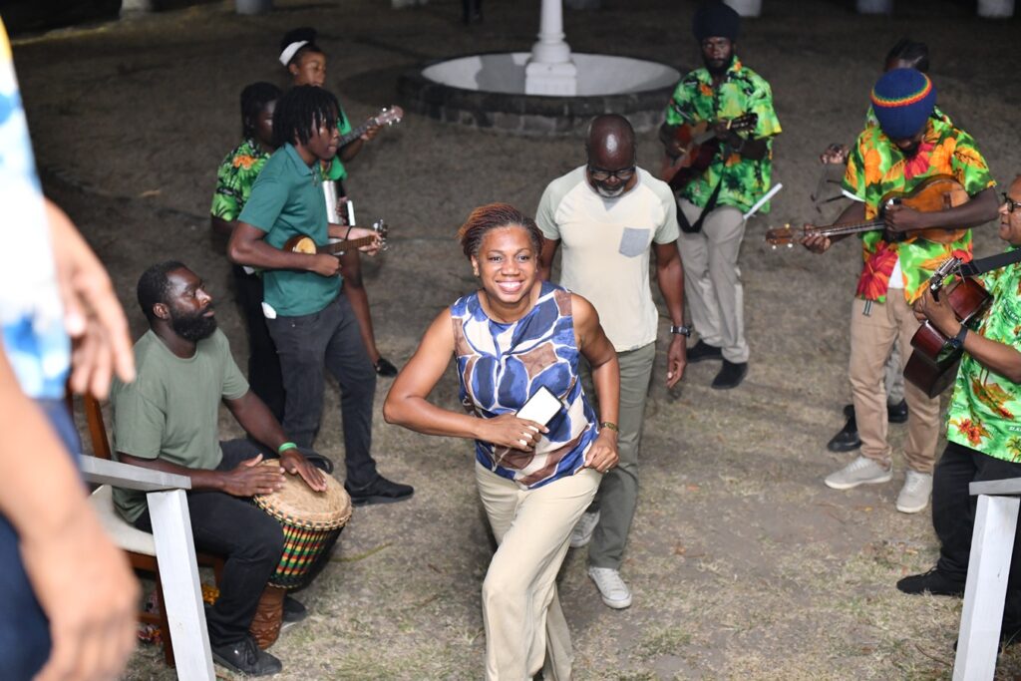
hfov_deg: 39.6
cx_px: 510
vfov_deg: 27.0
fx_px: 1418
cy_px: 340
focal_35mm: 50
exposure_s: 1/125
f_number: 4
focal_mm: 50
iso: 2500
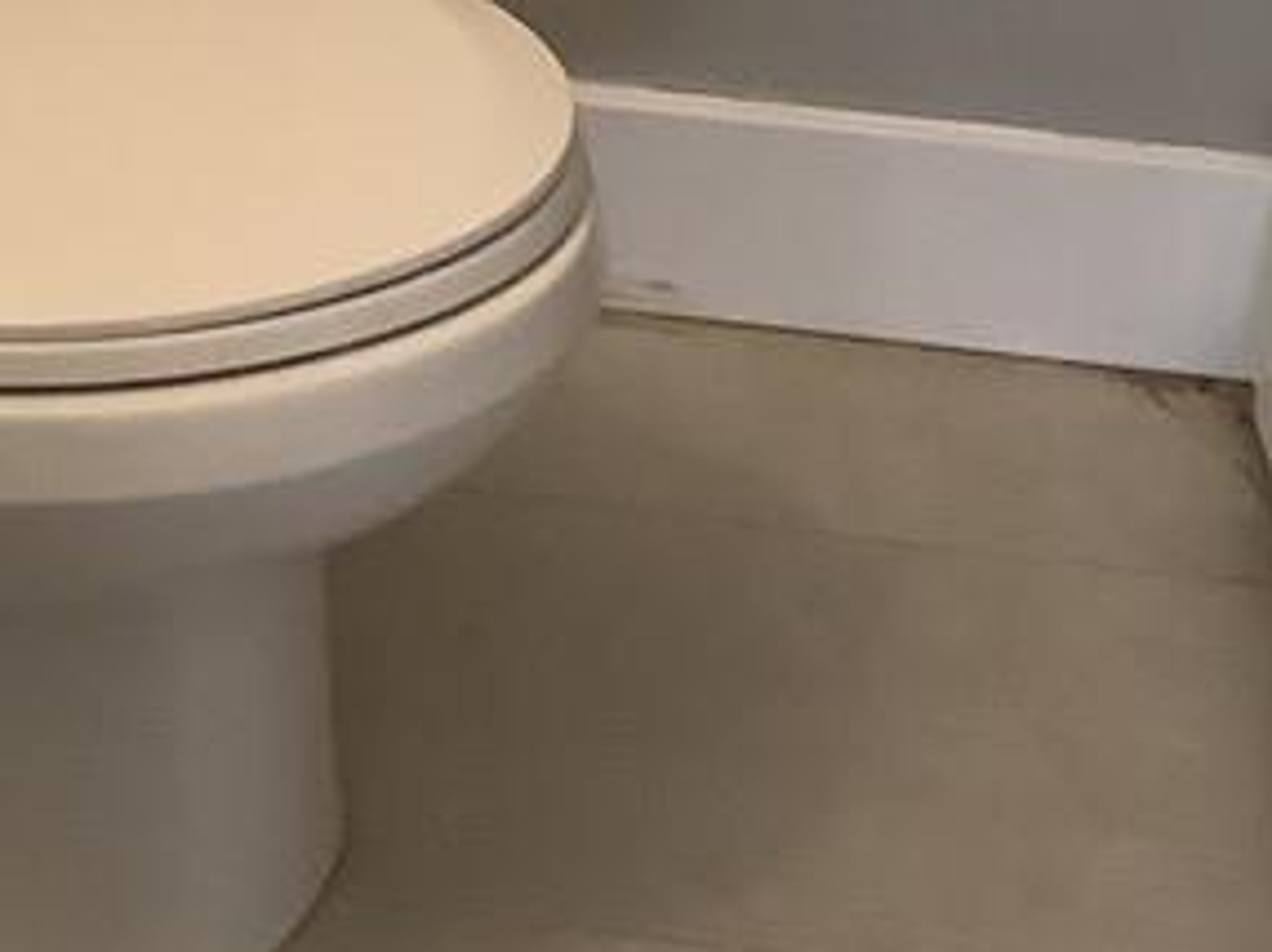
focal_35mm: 111
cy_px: -574
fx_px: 4075
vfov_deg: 12.5
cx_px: 209
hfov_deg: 17.6
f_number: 2.4
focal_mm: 3.3
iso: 250
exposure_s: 1/60
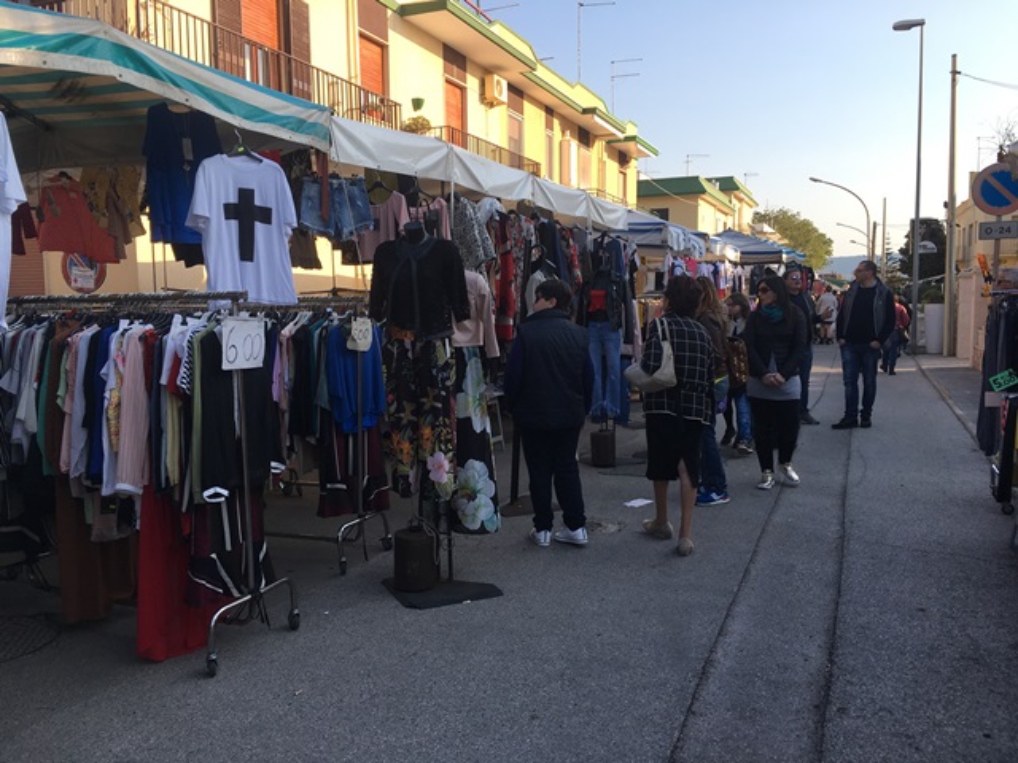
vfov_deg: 48.2
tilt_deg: -4.9
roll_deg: +0.1
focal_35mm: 29
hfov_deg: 61.7
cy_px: 382
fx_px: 853
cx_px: 509
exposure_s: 1/549
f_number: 2.2
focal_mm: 4.15
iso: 25
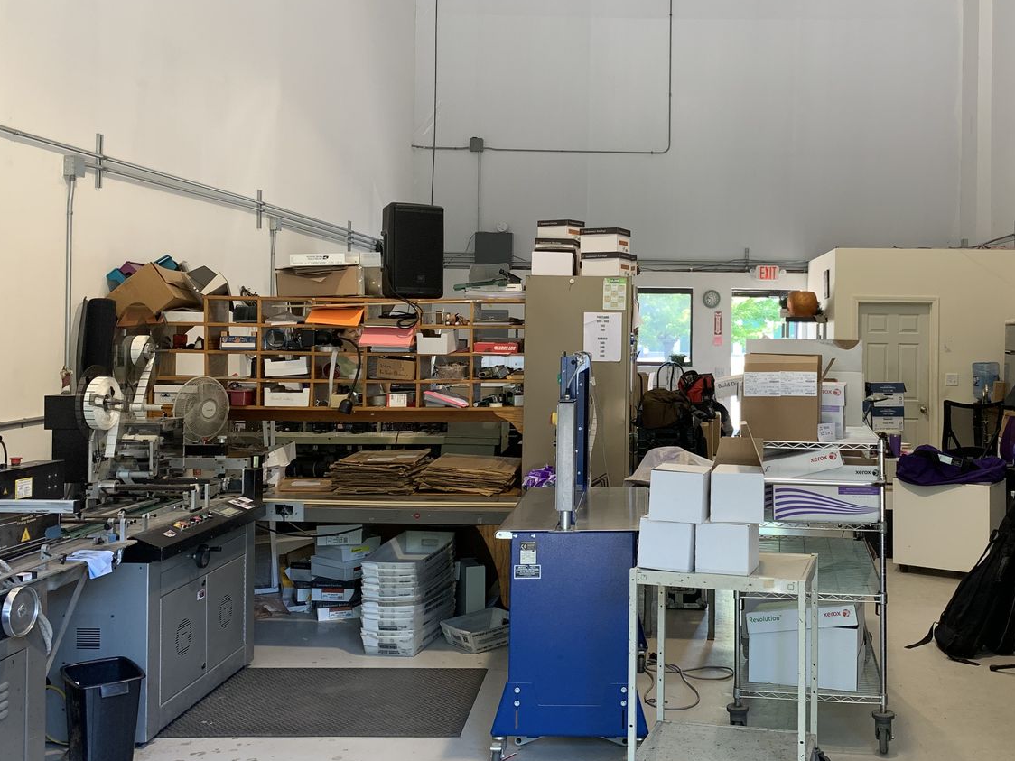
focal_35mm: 37
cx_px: 658
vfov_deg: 38.5
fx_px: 1085
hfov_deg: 49.4
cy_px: 314
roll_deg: -1.8
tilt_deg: +2.0
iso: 80
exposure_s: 1/60
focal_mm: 4.25
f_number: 1.8
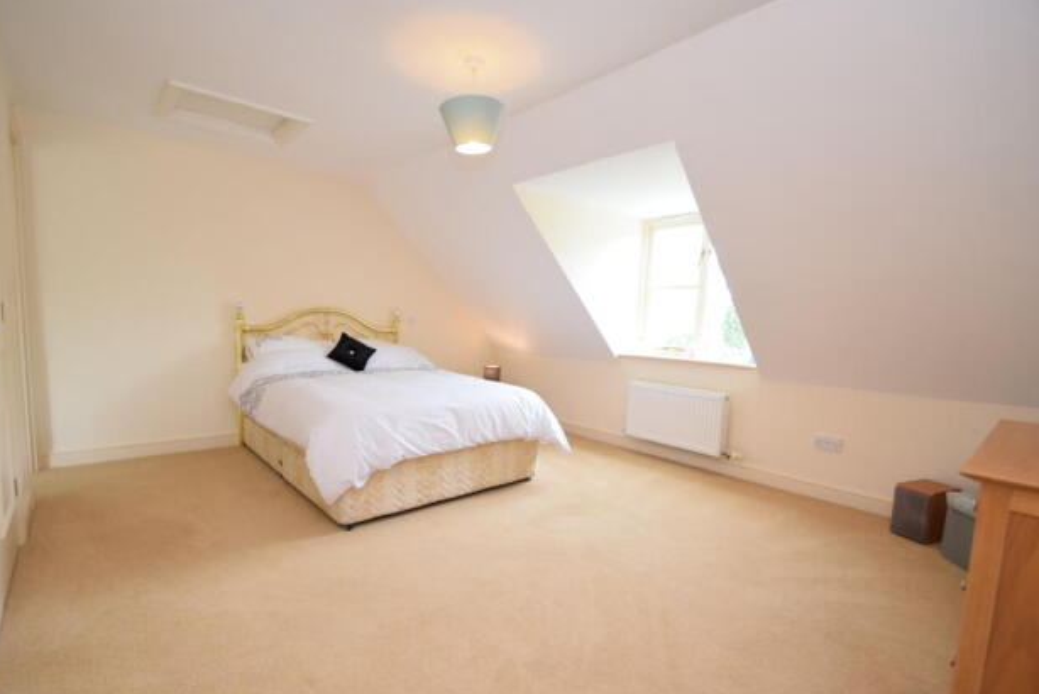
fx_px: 462
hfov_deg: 96.7
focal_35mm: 16
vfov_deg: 73.8
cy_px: 365
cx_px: 512
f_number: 5
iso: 800
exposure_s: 1/100
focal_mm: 10
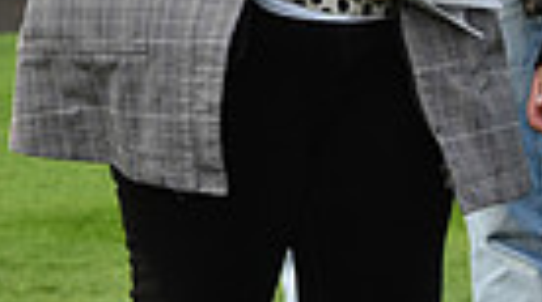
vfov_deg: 3.3
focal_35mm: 362
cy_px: -339
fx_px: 5193
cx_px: 118
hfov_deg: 6.0
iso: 640
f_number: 5.6
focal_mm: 82
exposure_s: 1/1000
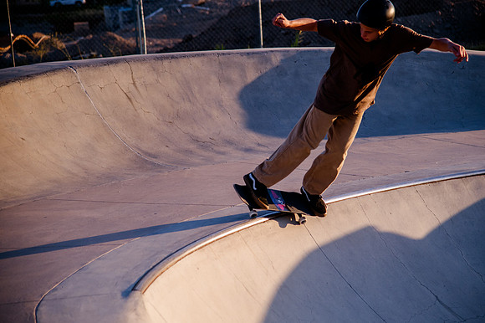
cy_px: 177
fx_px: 1464
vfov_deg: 12.6
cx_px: 268
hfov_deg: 18.8
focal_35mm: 109
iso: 1000
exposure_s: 1/3200
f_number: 4
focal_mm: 98
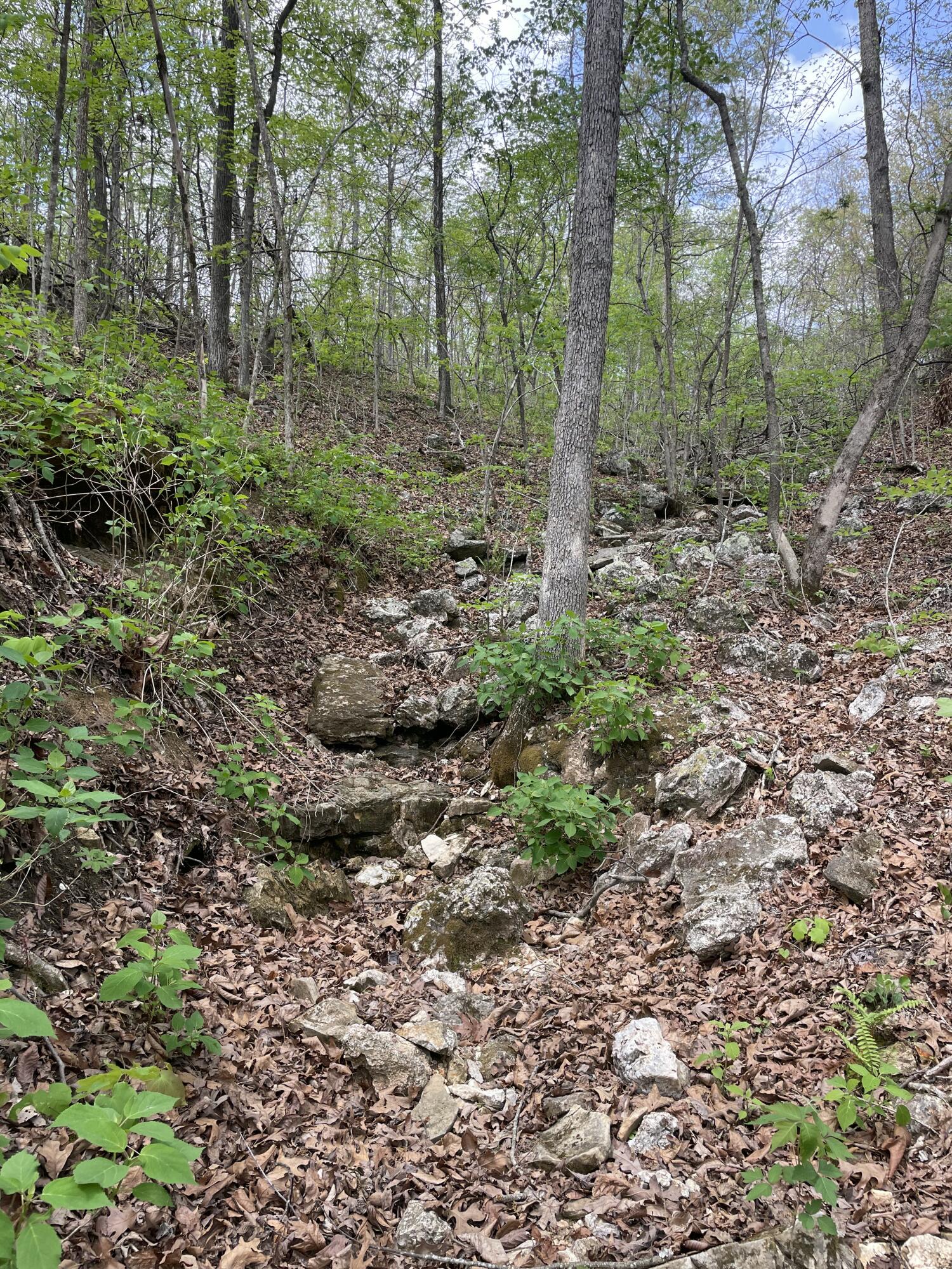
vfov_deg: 67.3
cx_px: 476
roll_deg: +0.3
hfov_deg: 53.1
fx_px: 953
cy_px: 634
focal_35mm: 26
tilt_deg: +2.9
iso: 32
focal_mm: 4.2
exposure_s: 1/509
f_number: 1.6
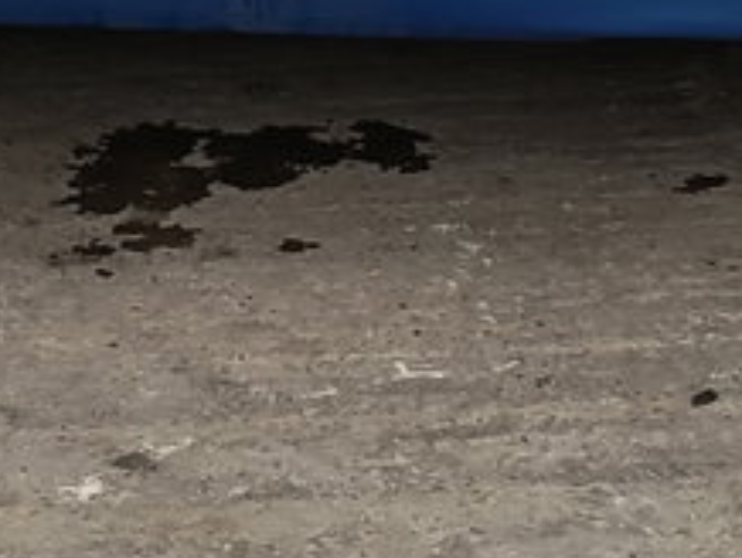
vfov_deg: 8.3
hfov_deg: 11.1
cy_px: -208
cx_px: 34
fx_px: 3777
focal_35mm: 176
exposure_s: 1/136
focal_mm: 5.25
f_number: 1.75
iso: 100
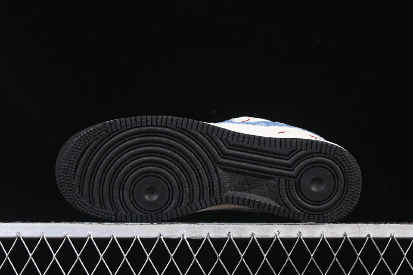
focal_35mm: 75
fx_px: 860
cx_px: 206
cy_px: 138
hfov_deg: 27.0
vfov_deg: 18.2
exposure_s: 1/60
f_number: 6.3
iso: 160
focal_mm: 50
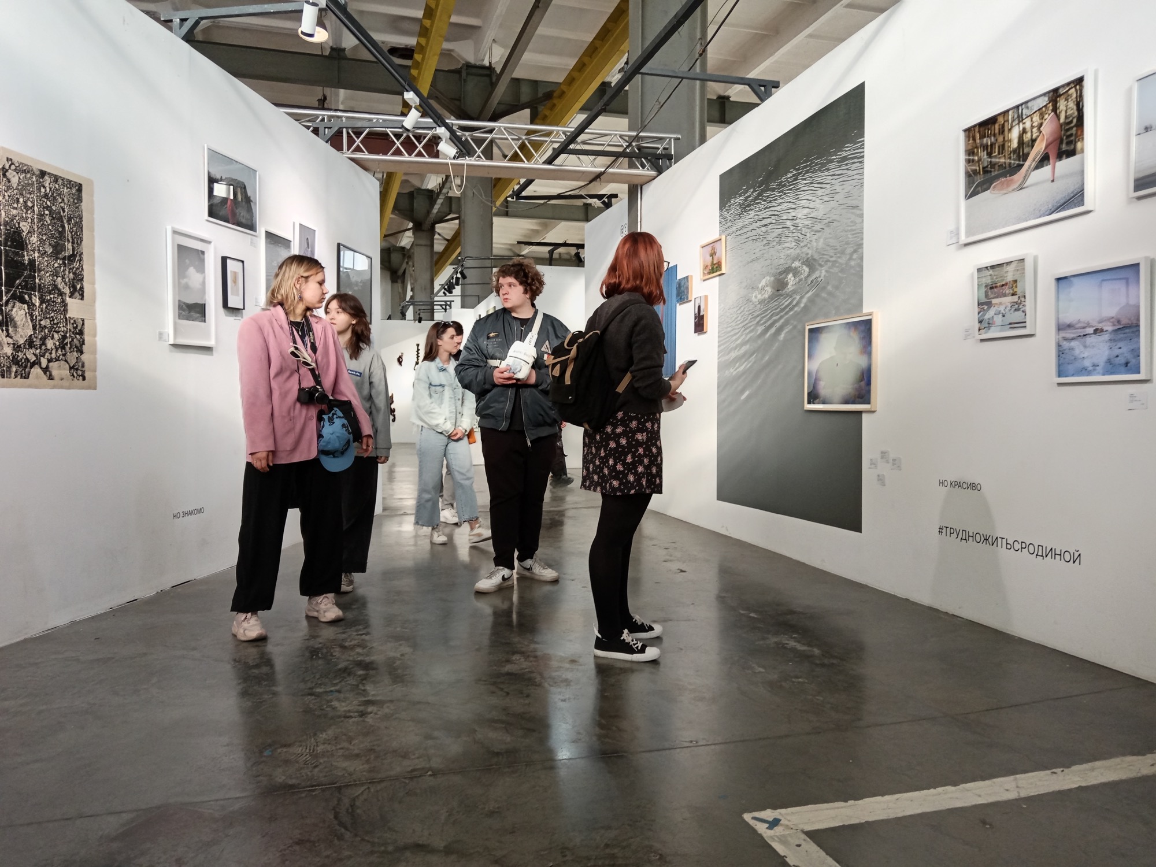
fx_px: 902
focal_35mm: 27
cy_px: 434
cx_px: 578
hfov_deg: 65.3
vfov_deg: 51.4
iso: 410
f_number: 1.9
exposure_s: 1/50
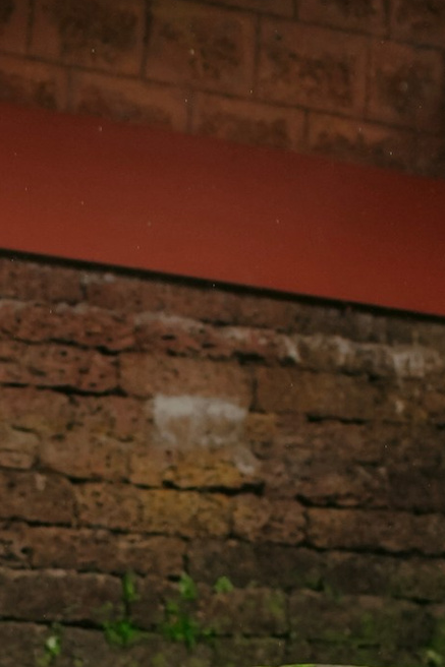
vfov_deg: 10.0
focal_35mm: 205
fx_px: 3803
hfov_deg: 6.7
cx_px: 244
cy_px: 627
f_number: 1.8
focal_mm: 35
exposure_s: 1/1600
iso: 640
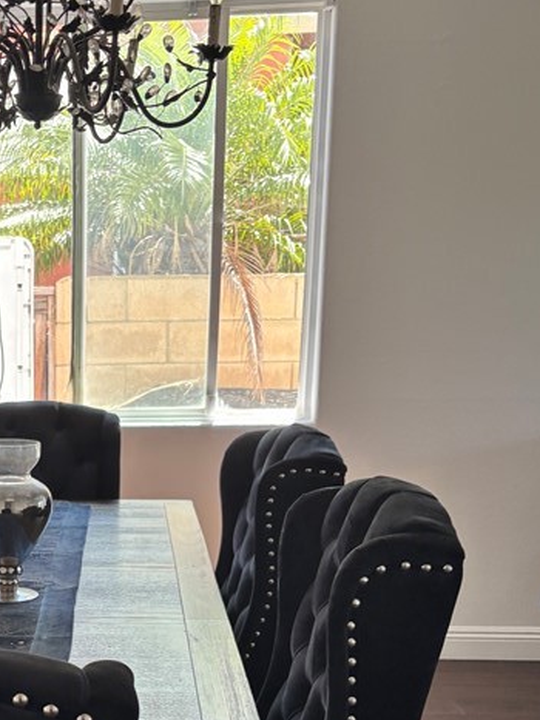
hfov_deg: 24.4
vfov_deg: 32.6
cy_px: 601
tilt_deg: -14.9
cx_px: -14
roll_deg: +1.1
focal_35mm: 57
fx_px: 1186
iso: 50
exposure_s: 1/121
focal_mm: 5.96
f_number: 1.6
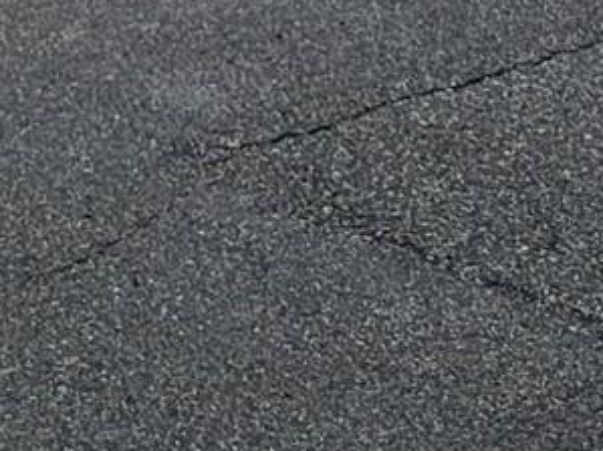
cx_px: 321
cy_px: -1039
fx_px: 3099
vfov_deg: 7.2
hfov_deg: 11.1
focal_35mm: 178
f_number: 1.8
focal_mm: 5.4
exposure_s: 1/1199
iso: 40
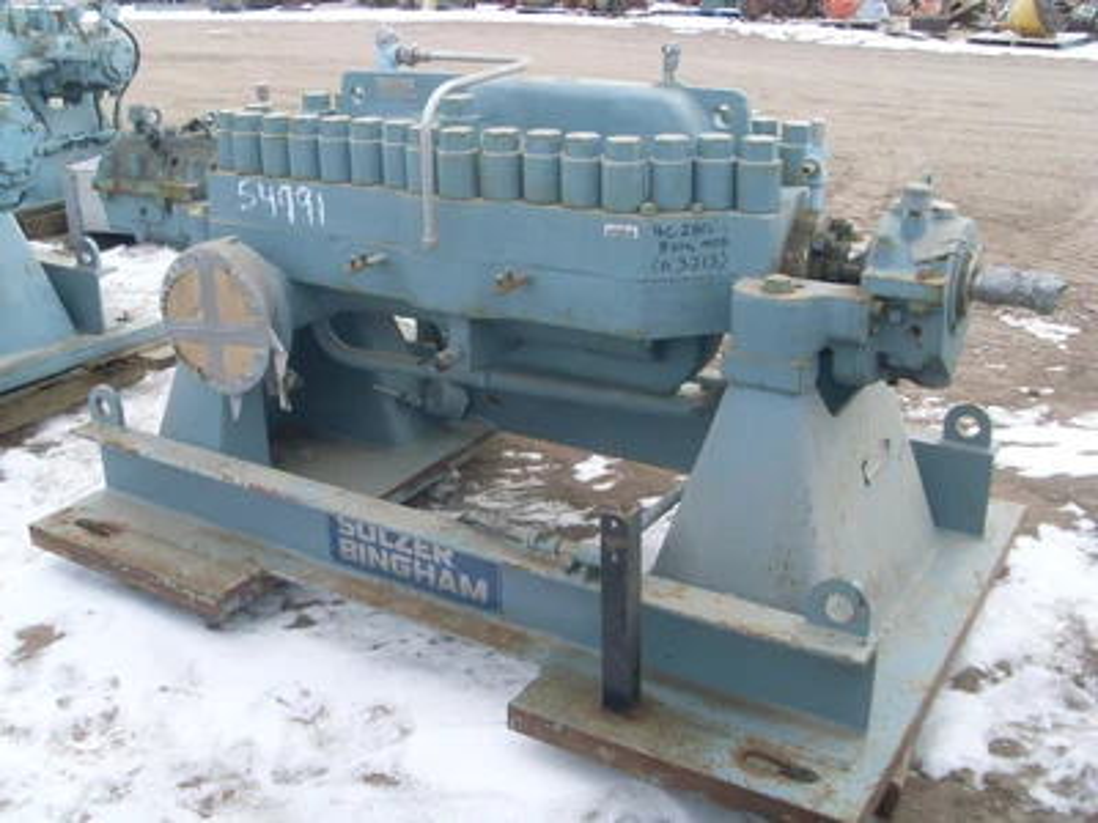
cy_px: 412
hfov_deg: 49.0
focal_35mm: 38
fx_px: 1205
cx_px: 549
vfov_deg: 37.7
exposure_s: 1/90
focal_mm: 6.3
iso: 80
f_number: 7.7
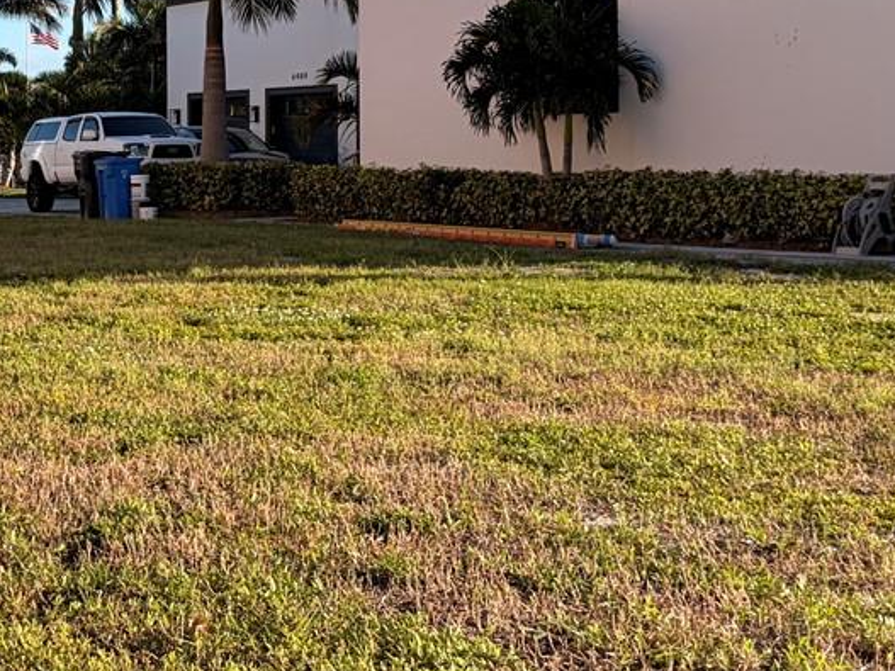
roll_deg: +0.1
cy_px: 48
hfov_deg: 24.1
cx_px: 121
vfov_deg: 18.3
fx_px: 2042
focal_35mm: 79
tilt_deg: +3.1
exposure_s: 1/2451
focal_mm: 5.96
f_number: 1.6
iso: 50
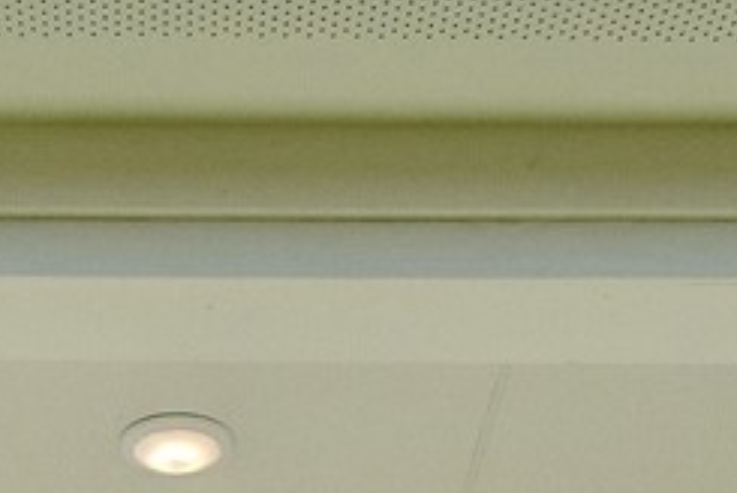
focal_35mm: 99
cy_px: 1500
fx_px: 2029
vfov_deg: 10.1
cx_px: 180
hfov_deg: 20.4
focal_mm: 10
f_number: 8
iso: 400
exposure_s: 1/1000
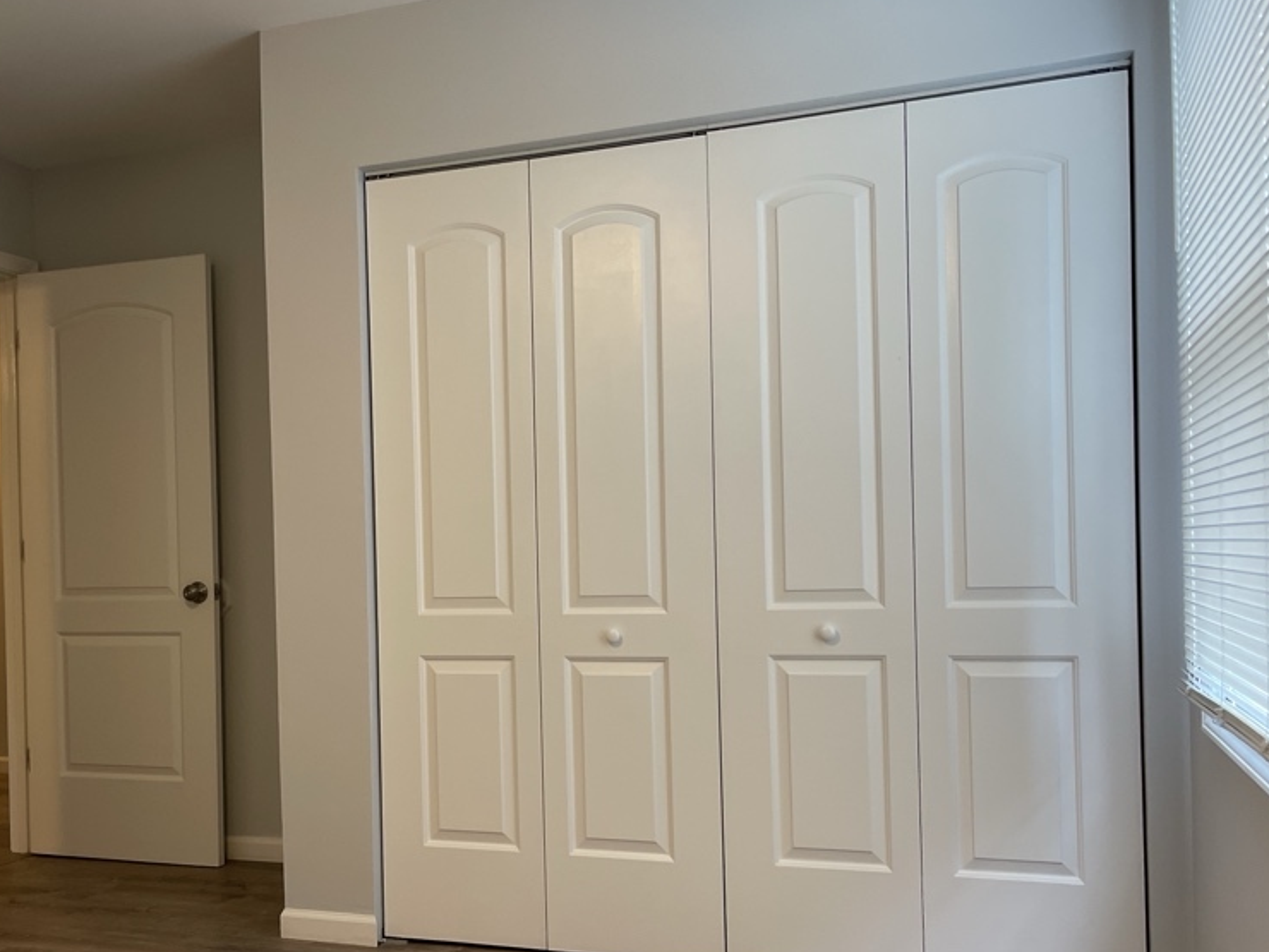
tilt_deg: -0.4
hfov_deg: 50.8
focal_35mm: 36
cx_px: 468
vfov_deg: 39.5
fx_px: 1320
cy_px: 557
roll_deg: +0.9
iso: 160
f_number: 1.6
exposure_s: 1/60
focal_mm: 5.1
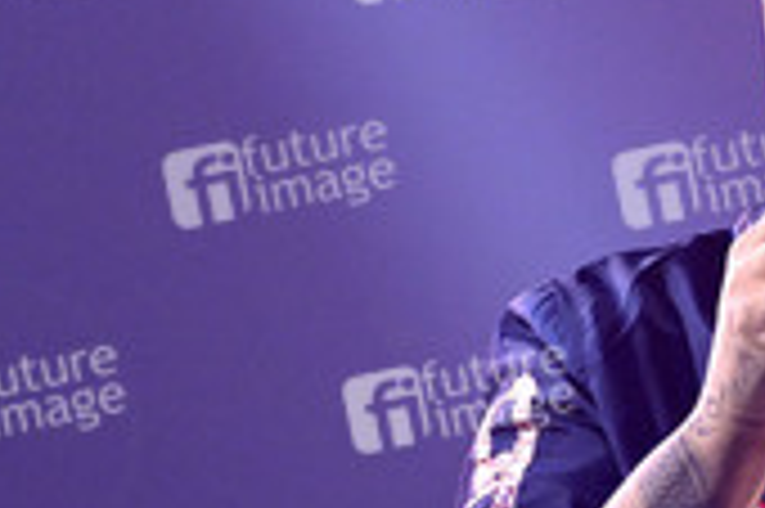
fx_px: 28171
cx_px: 790
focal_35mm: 1327
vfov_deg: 1.0
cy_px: 288
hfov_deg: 1.6
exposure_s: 1/500
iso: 8000
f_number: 5.6
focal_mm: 500
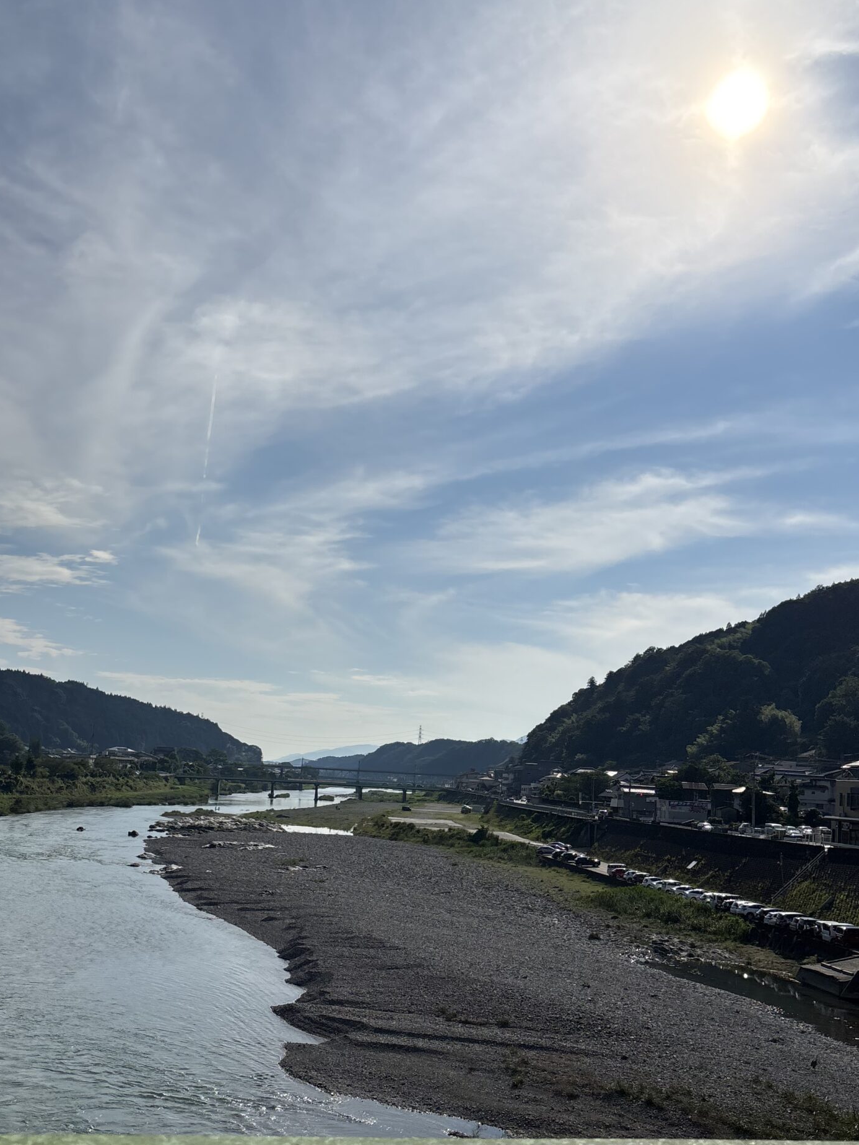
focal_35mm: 36
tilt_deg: +5.4
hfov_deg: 39.6
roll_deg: -7.4
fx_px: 1191
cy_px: 651
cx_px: 393
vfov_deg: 51.2
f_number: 1.6
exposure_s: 1/16129
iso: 50
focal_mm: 5.96
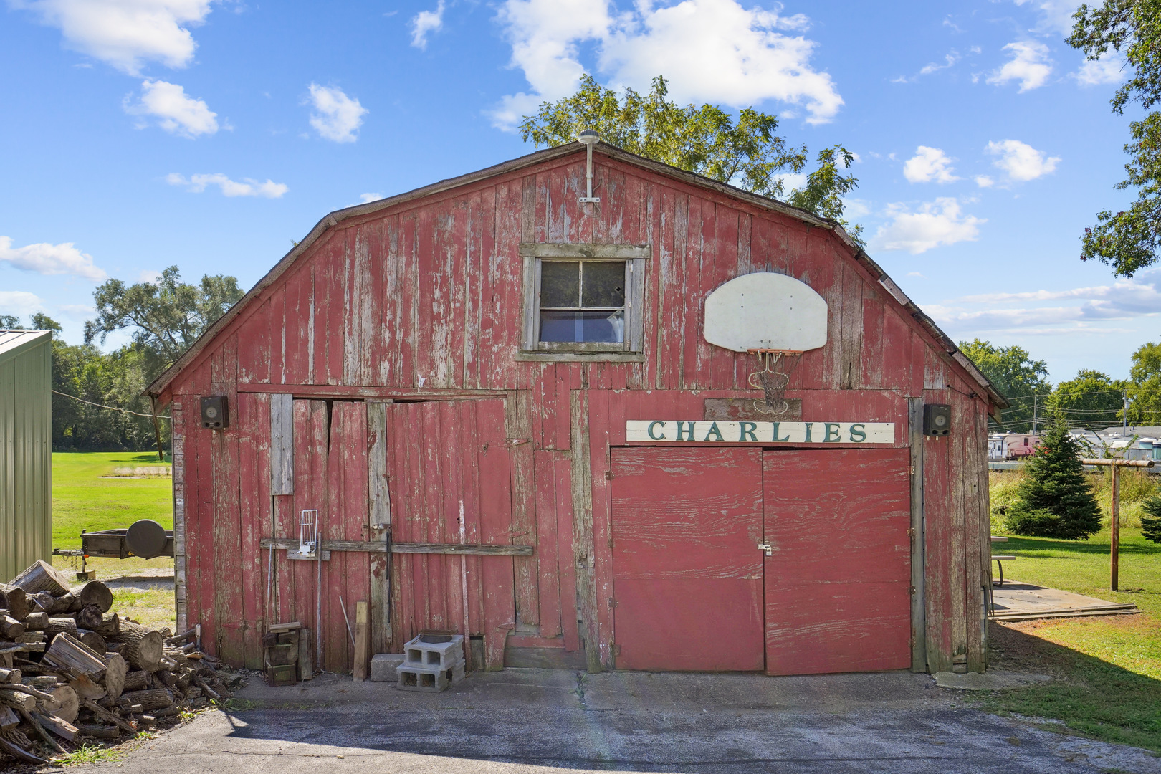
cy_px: 387
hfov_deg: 60.3
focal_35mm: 31
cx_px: 580
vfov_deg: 42.3
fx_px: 1000
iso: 400
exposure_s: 1/500
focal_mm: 31
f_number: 8
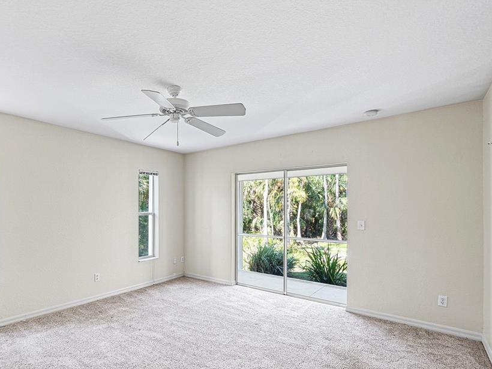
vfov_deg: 71.4
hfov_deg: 86.7
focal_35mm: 18
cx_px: 197
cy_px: 203
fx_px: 256
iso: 100
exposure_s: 1.3
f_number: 7.1
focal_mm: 10
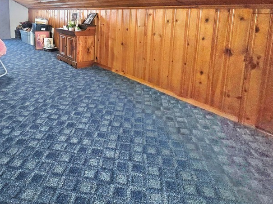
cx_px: 81
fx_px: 174
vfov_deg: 55.4
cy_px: 32
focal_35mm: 22
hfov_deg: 72.9
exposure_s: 1/24
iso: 1600
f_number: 2.2
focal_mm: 2.2
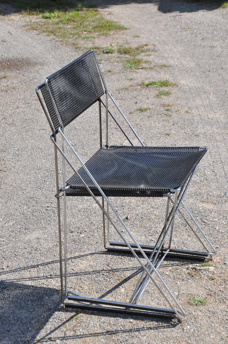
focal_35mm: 93
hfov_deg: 14.7
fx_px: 886
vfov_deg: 21.9
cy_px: 172
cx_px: 114
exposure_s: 1/500
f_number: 11
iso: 640
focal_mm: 62
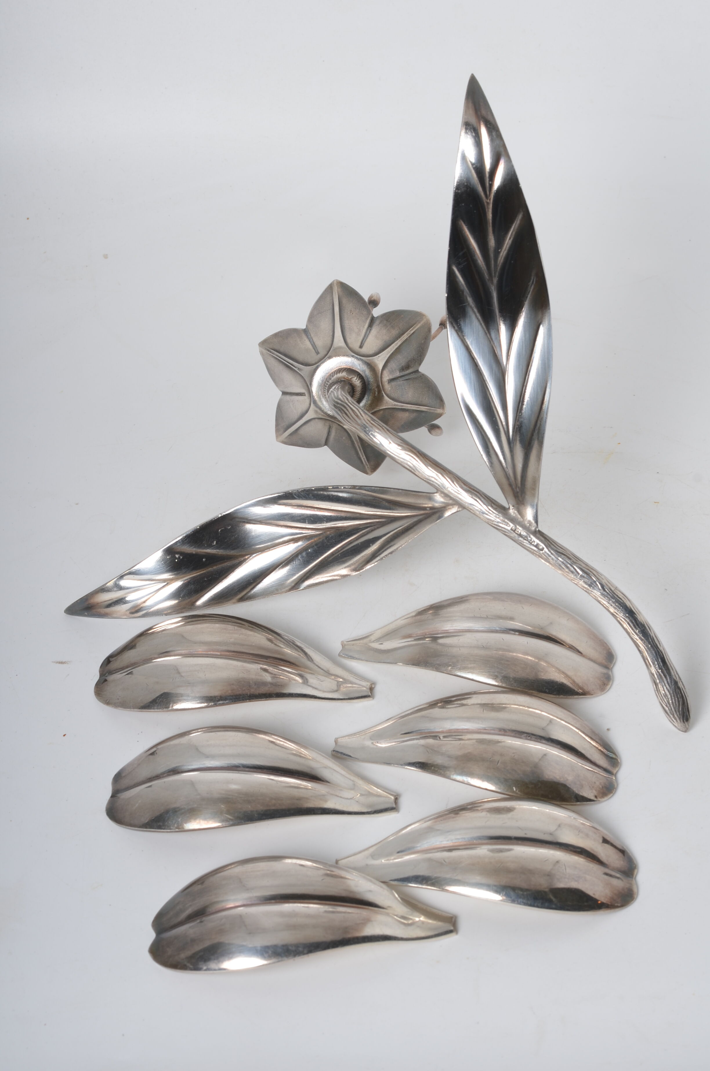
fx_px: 2229
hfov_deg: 18.1
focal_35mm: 75
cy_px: 536
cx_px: 355
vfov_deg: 27.0
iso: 100
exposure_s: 1/160
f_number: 10
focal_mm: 50
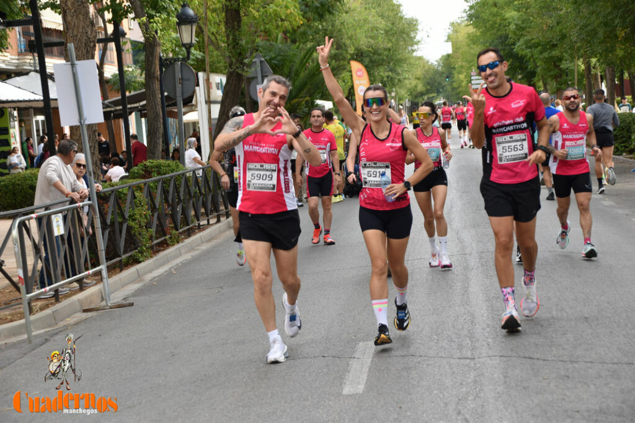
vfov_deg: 14.7
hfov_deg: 21.9
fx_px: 1641
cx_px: 318
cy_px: 212
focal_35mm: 93
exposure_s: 1/160
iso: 110
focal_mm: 62
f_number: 5
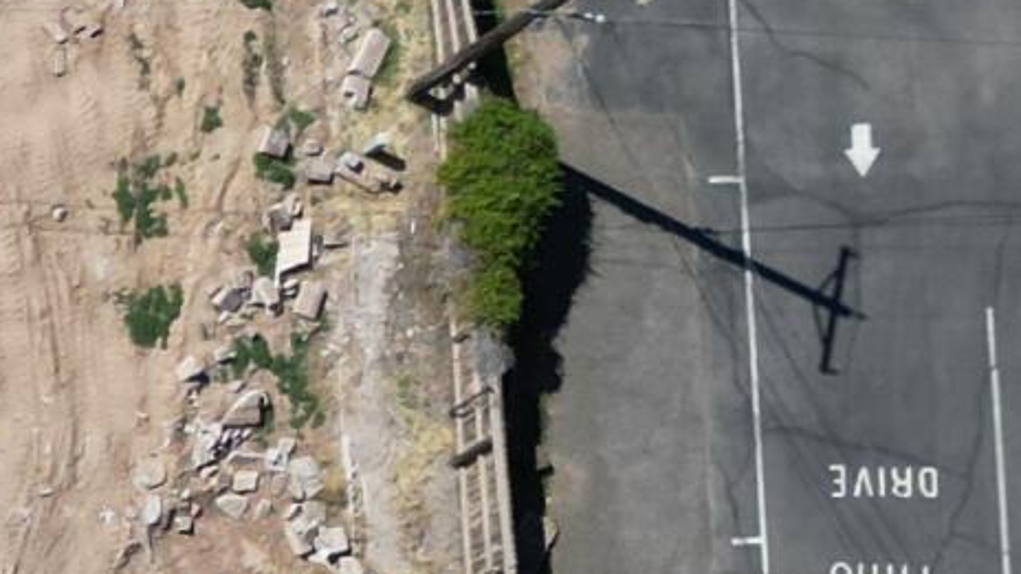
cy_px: 1144
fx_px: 4575
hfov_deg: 10.9
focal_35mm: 169
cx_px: -1373
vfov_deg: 6.9
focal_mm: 6.72
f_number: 1.7
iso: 110
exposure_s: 1/3200
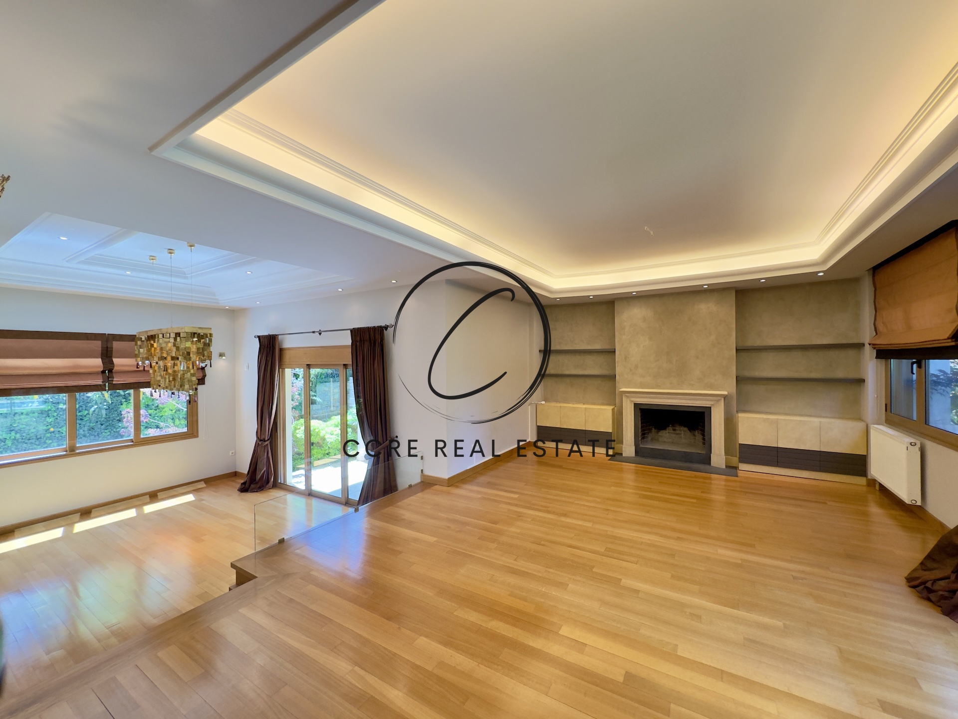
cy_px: 360
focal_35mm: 14
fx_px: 387
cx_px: 479
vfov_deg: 85.7
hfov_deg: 102.1
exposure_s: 1/50
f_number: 2.2
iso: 100
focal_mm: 2.22
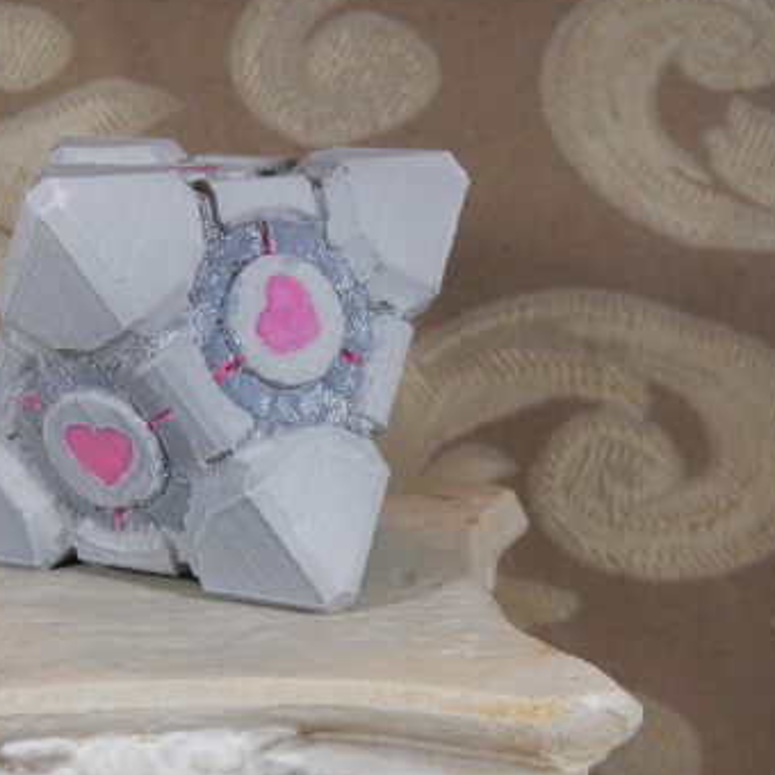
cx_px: 211
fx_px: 2280
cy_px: 385
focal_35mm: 90
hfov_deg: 19.2
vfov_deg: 19.3
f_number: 4.2
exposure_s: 1/30
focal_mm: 11.7
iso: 320
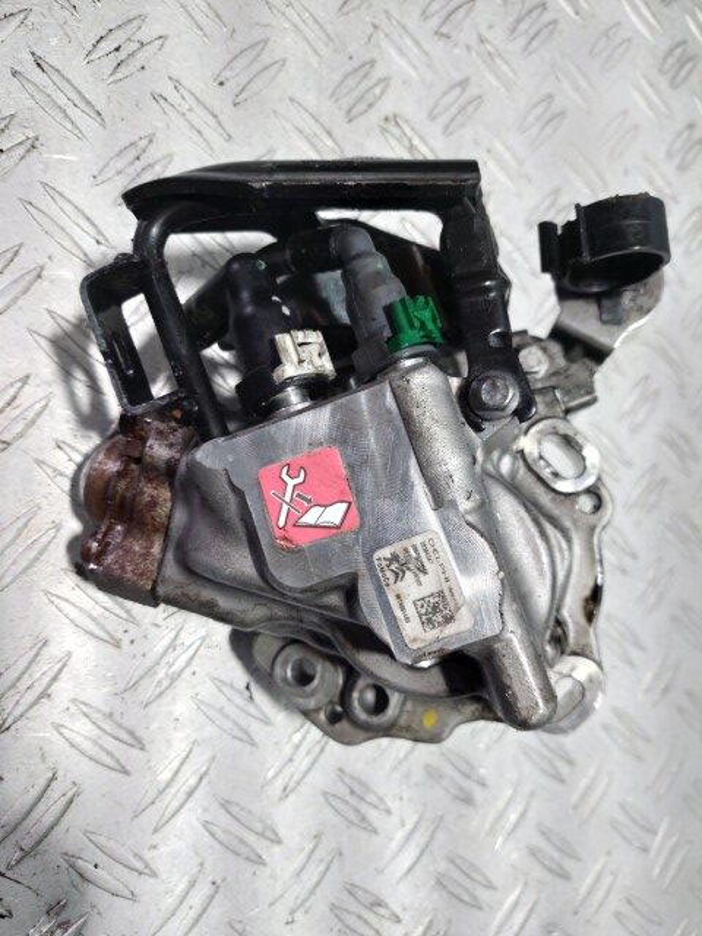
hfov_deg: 54.9
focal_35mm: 25
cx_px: 351
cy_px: 468
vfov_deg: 69.4
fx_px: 676
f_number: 1.8
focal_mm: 5.23
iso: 50
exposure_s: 1/50
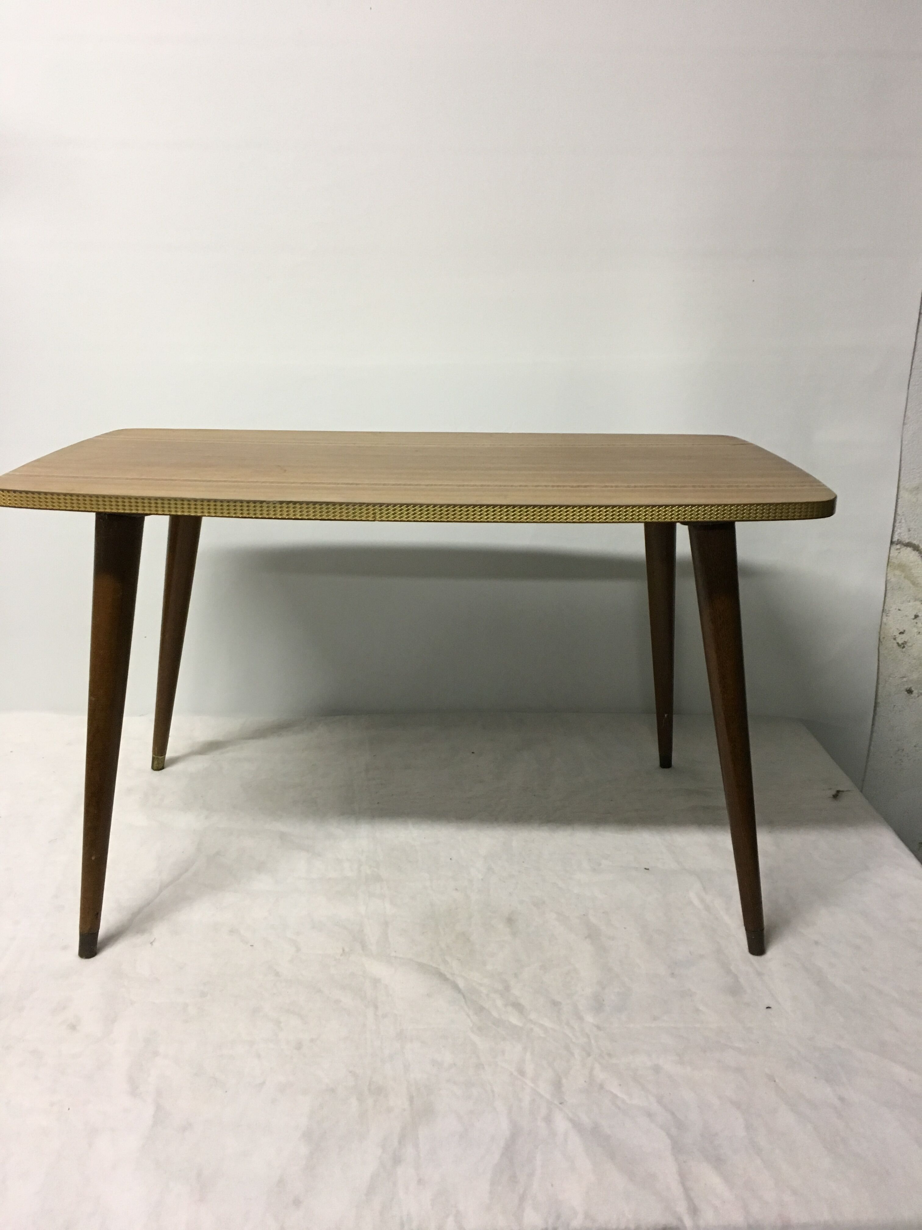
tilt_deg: -18.0
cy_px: 615
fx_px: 1030
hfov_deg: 48.2
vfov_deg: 61.7
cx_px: 461
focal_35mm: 29
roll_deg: -0.9
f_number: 2.2
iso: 160
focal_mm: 4.15
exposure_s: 1/33
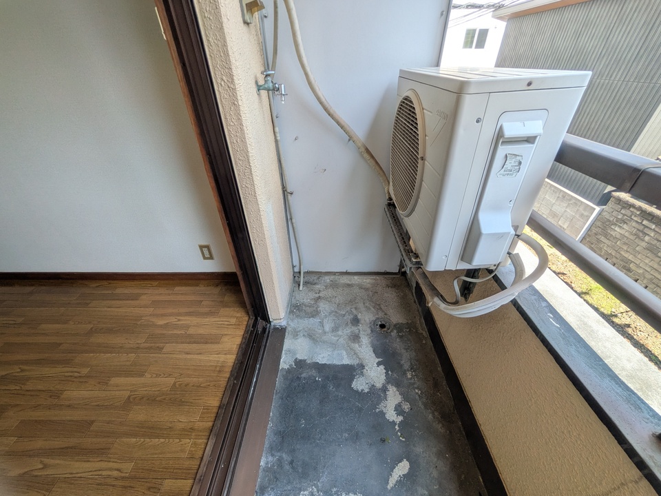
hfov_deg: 102.1
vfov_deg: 85.7
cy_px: 248
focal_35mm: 14
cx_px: 330
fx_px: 267
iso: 50
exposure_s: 1/272
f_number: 2.2
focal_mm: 1.83
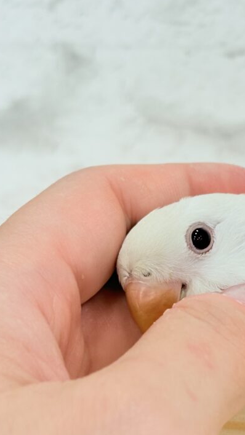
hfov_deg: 12.4
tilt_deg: -14.9
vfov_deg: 22.2
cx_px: 273
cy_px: 225
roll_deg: +2.4
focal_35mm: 96
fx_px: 1109
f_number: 1.6
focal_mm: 5.96
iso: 64
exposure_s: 1/100
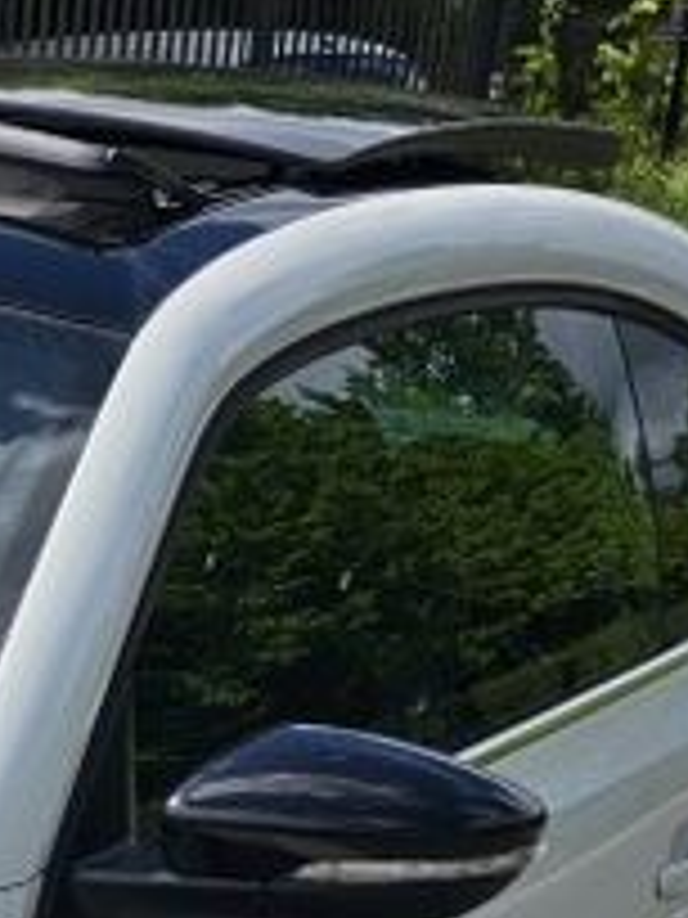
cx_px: -679
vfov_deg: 16.1
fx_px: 2995
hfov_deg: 11.8
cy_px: 1314
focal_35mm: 113
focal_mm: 6.3
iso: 10
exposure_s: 1/1445
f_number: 1.7
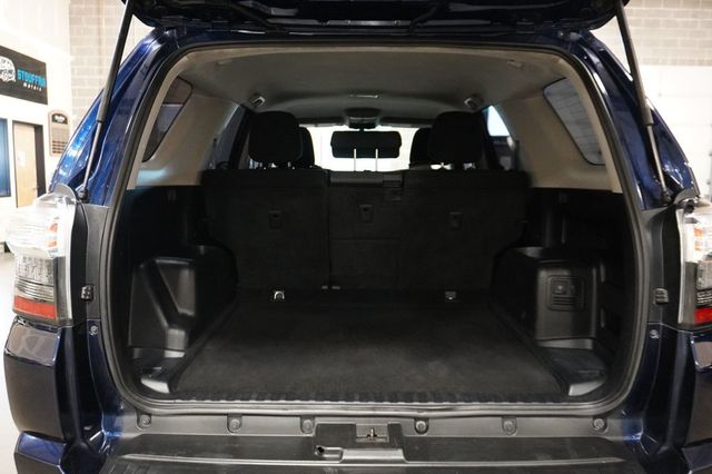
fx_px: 563
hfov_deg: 64.6
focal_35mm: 28
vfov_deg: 45.6
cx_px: 356
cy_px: 237
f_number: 4
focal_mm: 19
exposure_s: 1/50
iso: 6400
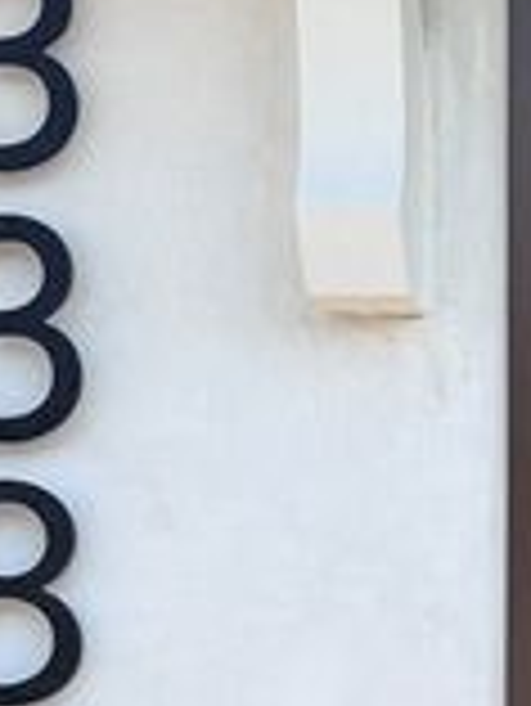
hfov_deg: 13.4
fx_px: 2083
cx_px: 864
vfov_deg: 18.4
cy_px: 807
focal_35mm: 102
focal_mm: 6.76
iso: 80
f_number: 1.78
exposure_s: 1/1488
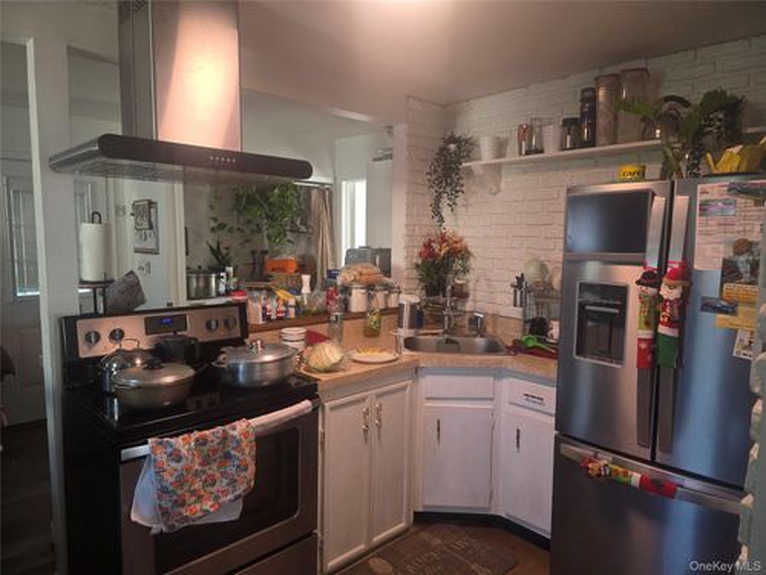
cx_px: 383
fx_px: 509
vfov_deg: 58.9
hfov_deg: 73.9
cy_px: 288
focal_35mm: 23
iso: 125
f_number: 1.7
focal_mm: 6.3
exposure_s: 1/60
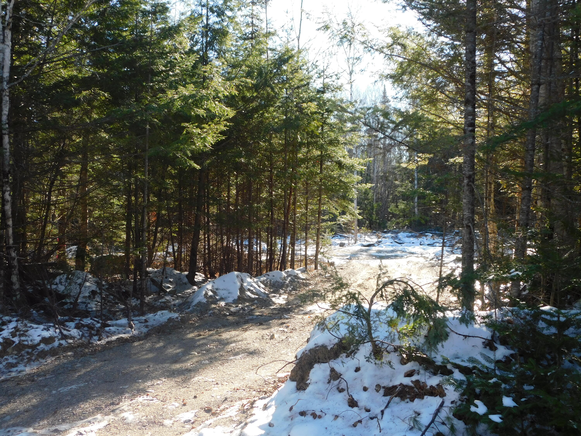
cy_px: 218
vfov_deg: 36.0
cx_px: 290
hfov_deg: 46.8
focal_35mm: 40
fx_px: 671
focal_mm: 7.1
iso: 125
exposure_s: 1/250
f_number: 3.6
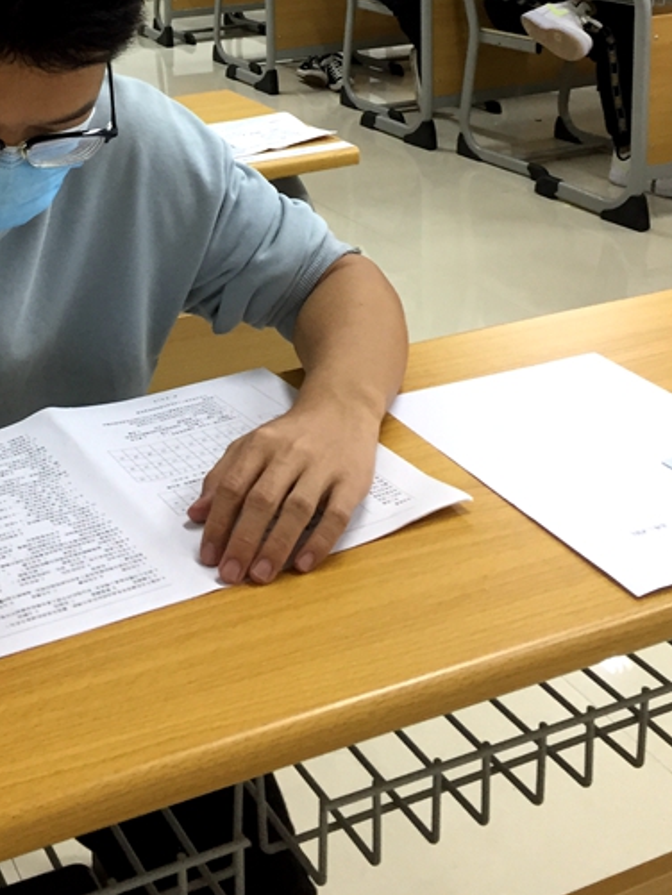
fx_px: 1397
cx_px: 129
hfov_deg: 26.5
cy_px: 87
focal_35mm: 54
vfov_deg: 33.6
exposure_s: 1/33
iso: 125
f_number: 2.2
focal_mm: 4.15
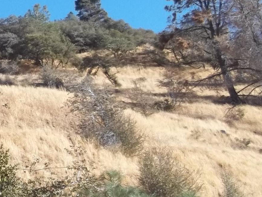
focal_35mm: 113
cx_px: -148
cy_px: 14
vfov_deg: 13.0
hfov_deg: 15.8
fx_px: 855
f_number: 3.3
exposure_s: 1/500
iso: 64
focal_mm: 5.9
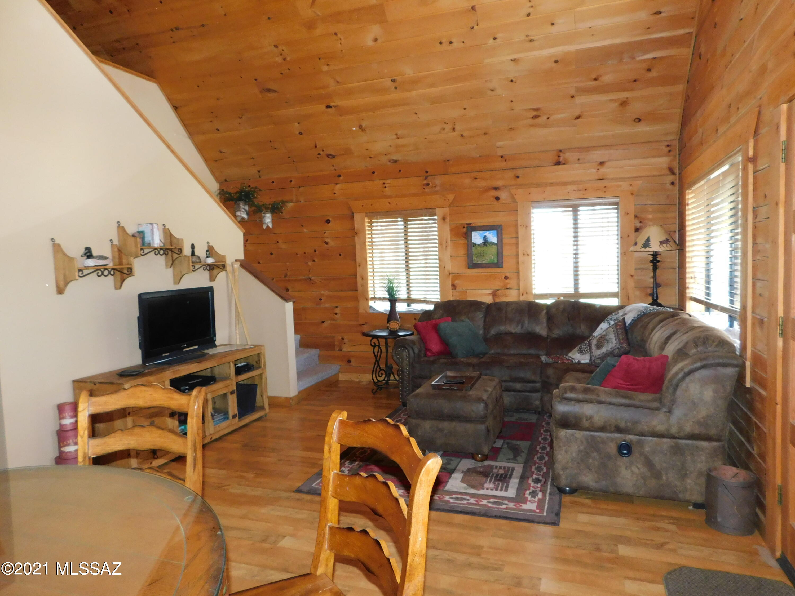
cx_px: 398
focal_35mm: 23
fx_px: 528
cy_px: 298
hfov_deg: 73.9
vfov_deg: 58.9
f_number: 3
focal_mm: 4
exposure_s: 1/30
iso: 320
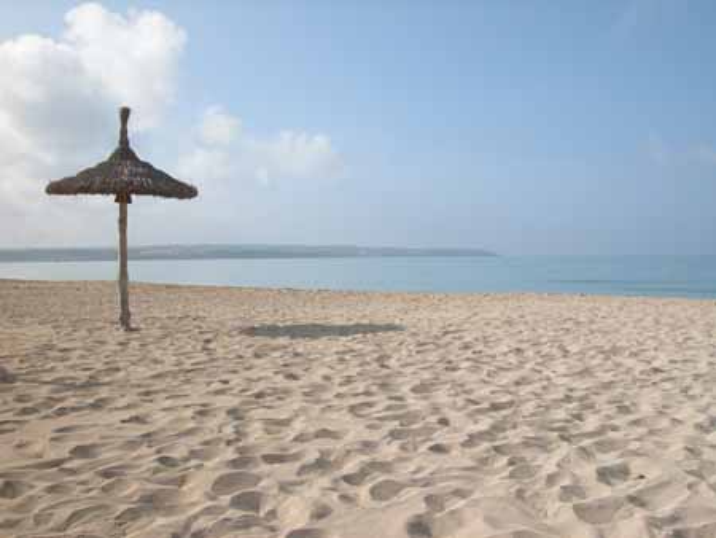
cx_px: 358
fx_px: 704
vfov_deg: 41.8
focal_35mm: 34
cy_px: 269
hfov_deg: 53.9
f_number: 7.1
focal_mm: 8.9
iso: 100
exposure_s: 1/354
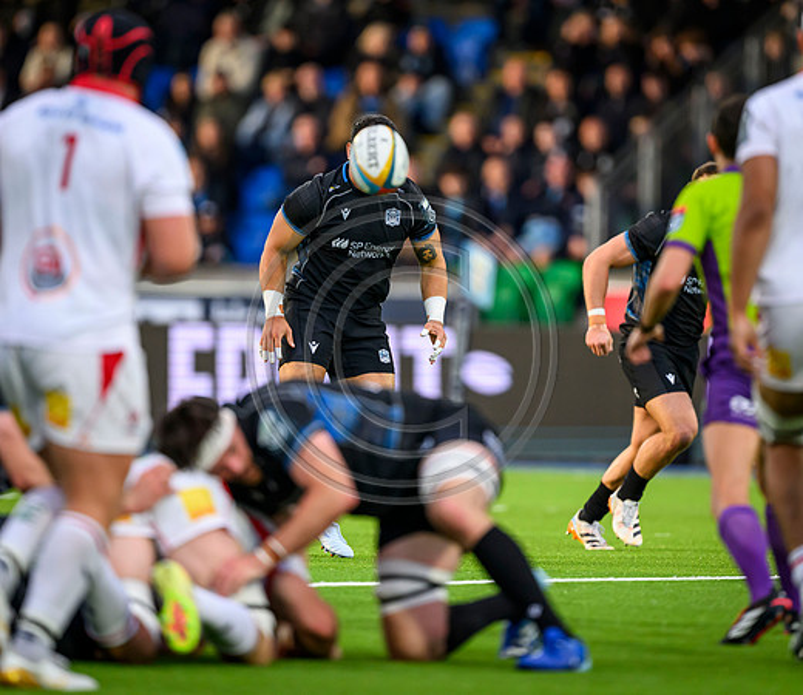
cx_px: 365
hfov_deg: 3.4
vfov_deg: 2.9
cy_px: 308
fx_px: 13510
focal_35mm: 551
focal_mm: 400
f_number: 3.2
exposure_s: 1/2500
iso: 2000
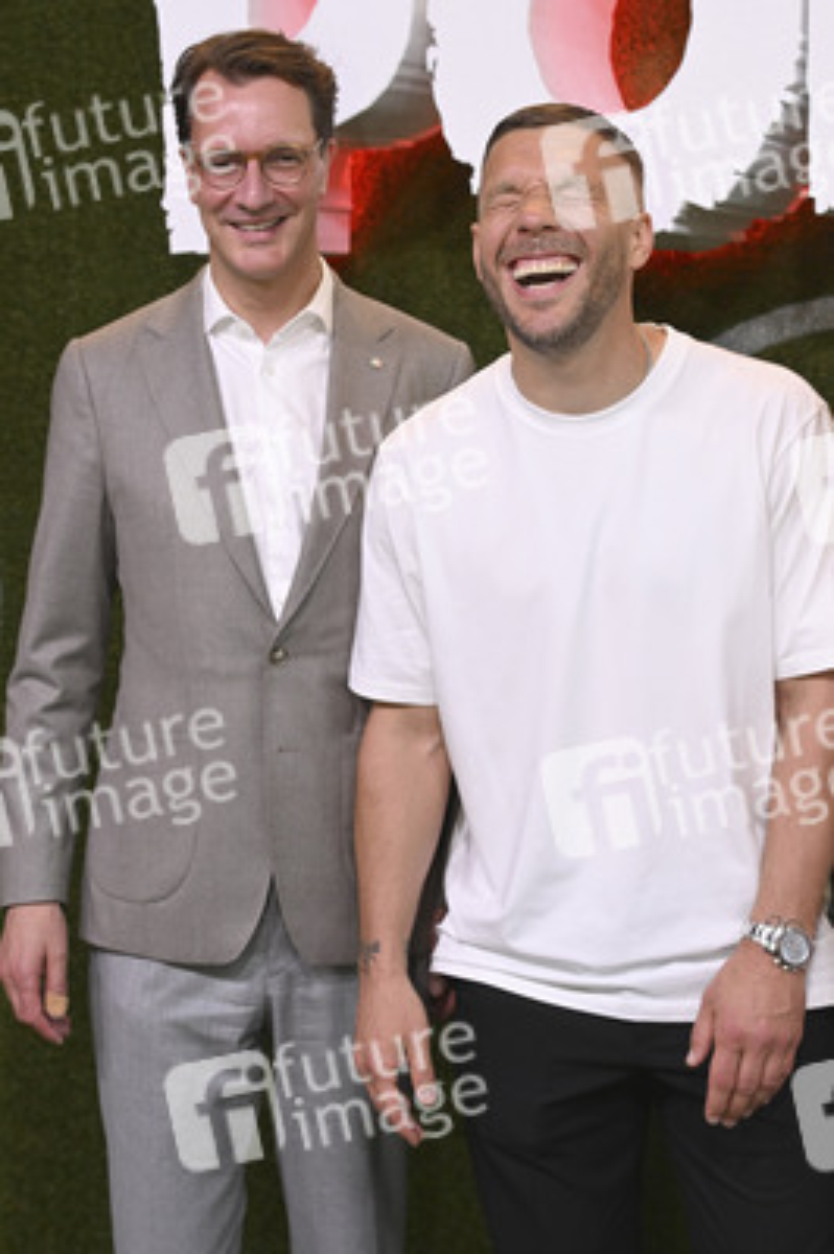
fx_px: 1880
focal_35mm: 54
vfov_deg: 36.9
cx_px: 417
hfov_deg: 25.0
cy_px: 627
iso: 1600
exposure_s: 1/250
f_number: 5
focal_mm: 54
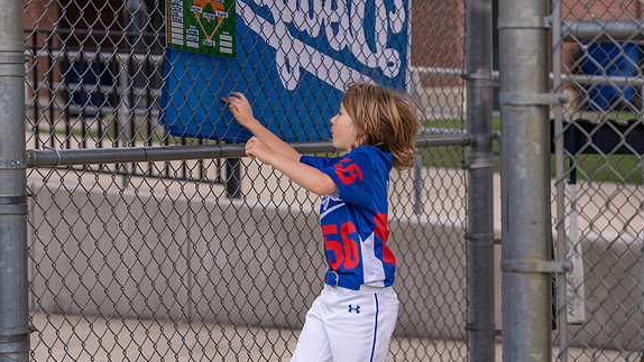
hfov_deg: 22.0
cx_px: 355
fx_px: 1657
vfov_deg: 12.5
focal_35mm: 97
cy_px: 181
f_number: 2.8
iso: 100
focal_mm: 70
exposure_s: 1/800
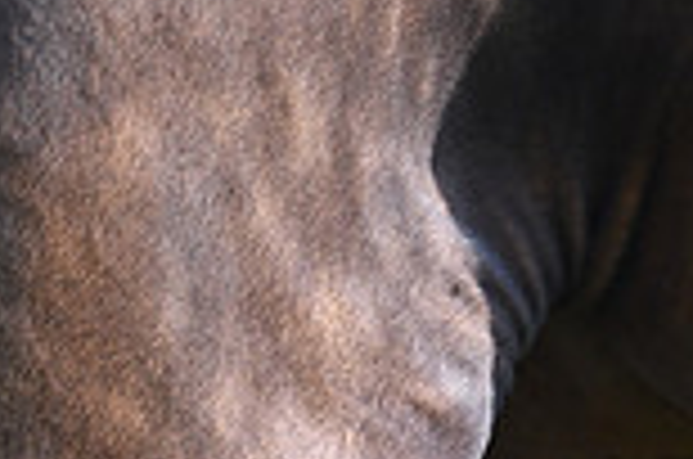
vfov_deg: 1.8
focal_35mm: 765
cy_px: 1233
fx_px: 14694
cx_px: 124
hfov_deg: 2.7
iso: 450
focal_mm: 135
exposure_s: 1/1250
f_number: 3.5
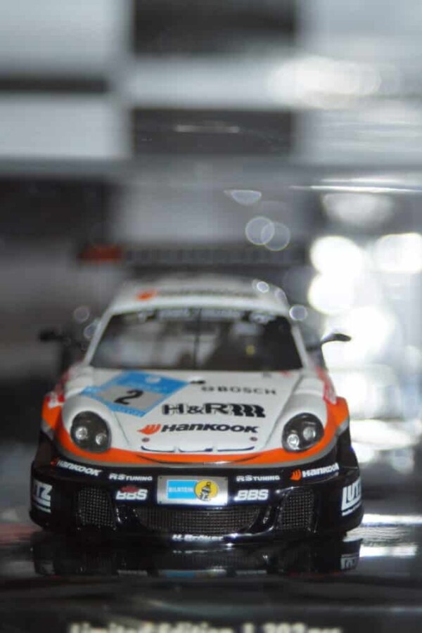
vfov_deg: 17.1
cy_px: 316
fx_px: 2110
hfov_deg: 11.4
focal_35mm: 120
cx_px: 211
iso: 250
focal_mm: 80
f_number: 5.6
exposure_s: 1/160
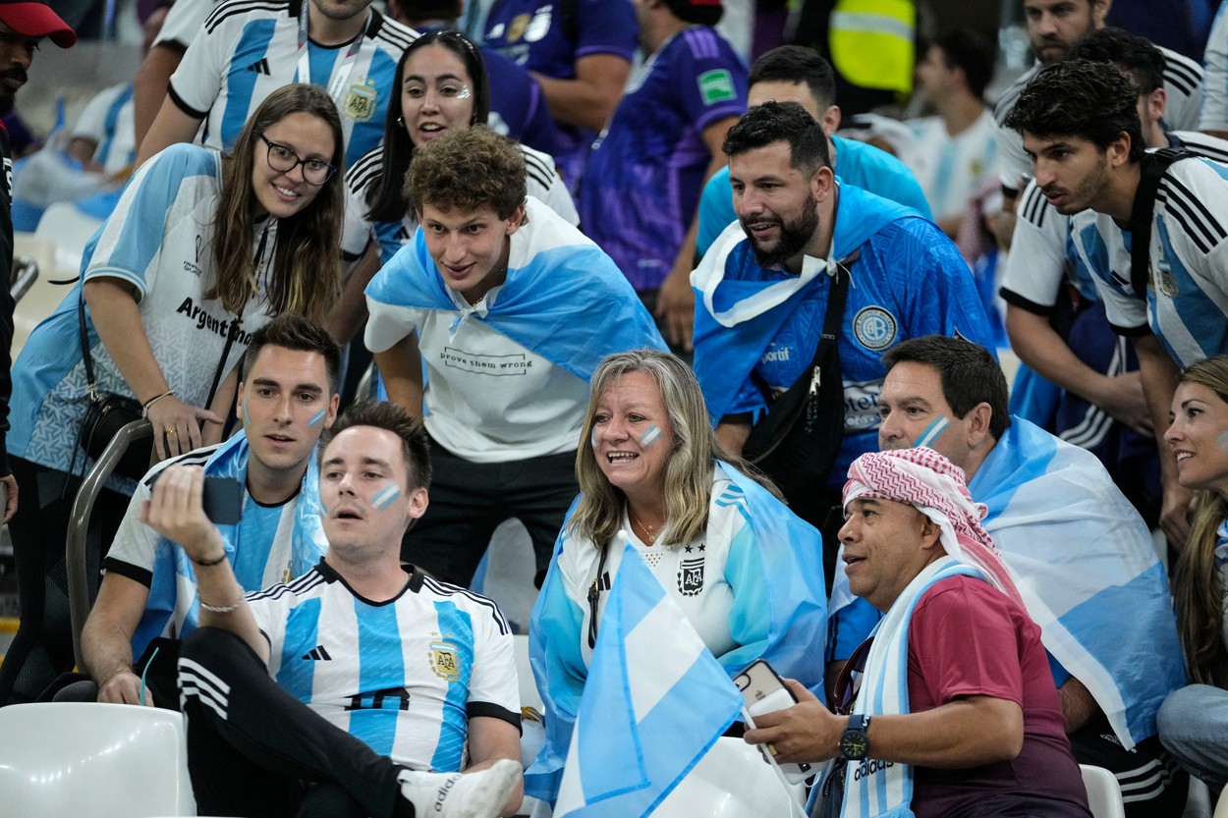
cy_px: 409
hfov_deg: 13.6
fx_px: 5150
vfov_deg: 9.1
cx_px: 614
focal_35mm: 151
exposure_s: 1/2000
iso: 6400
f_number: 2.8
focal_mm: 151
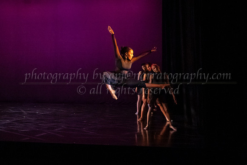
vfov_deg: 28.2
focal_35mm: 48
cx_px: 80
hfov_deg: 40.8
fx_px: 327
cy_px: 57
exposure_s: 1/160
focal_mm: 28
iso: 6400
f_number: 4
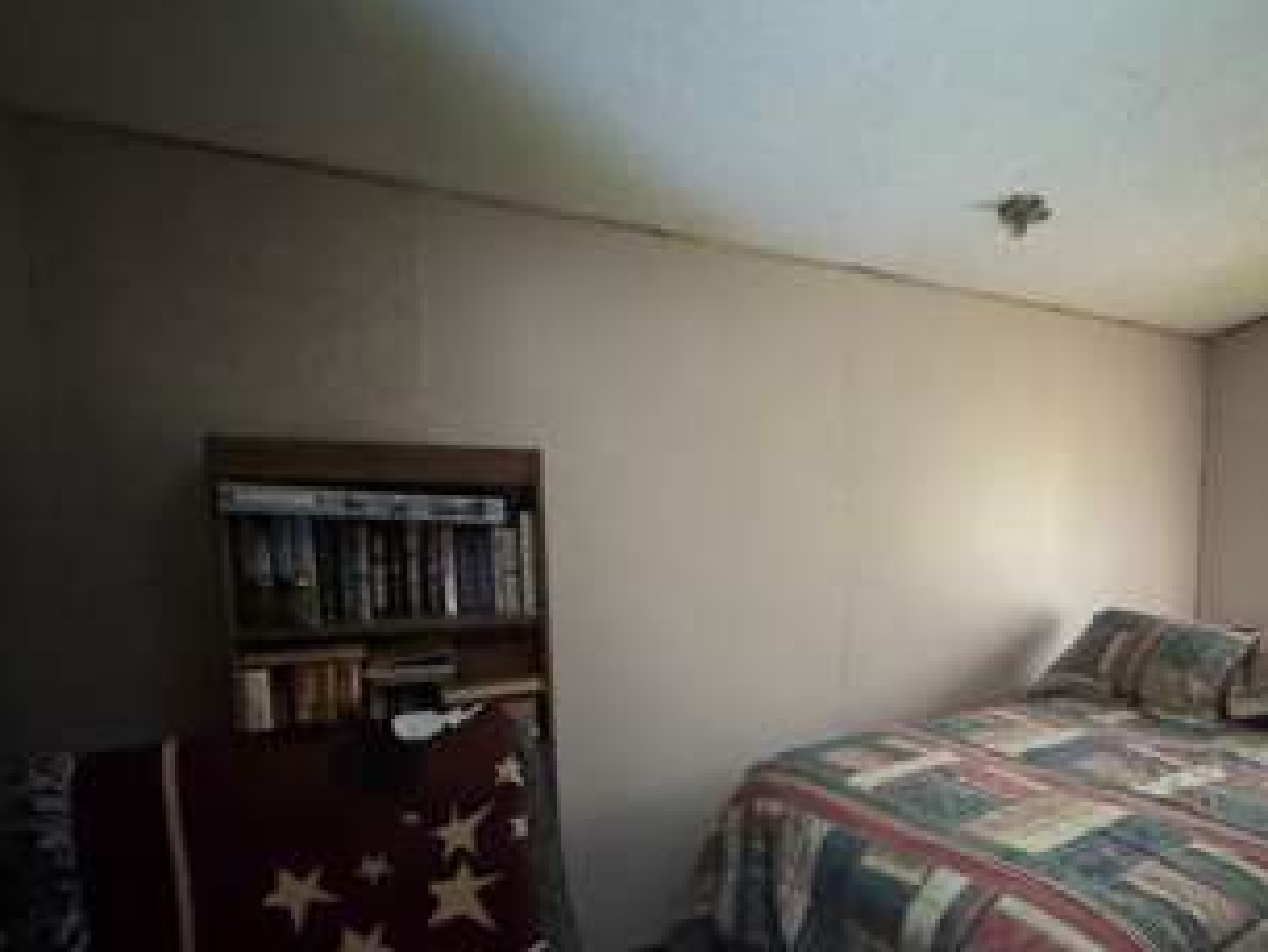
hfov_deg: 72.8
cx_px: 894
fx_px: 806
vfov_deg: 60.2
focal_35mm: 22
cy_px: 603
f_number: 2.2
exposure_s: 1/43
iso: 1250
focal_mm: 2.22
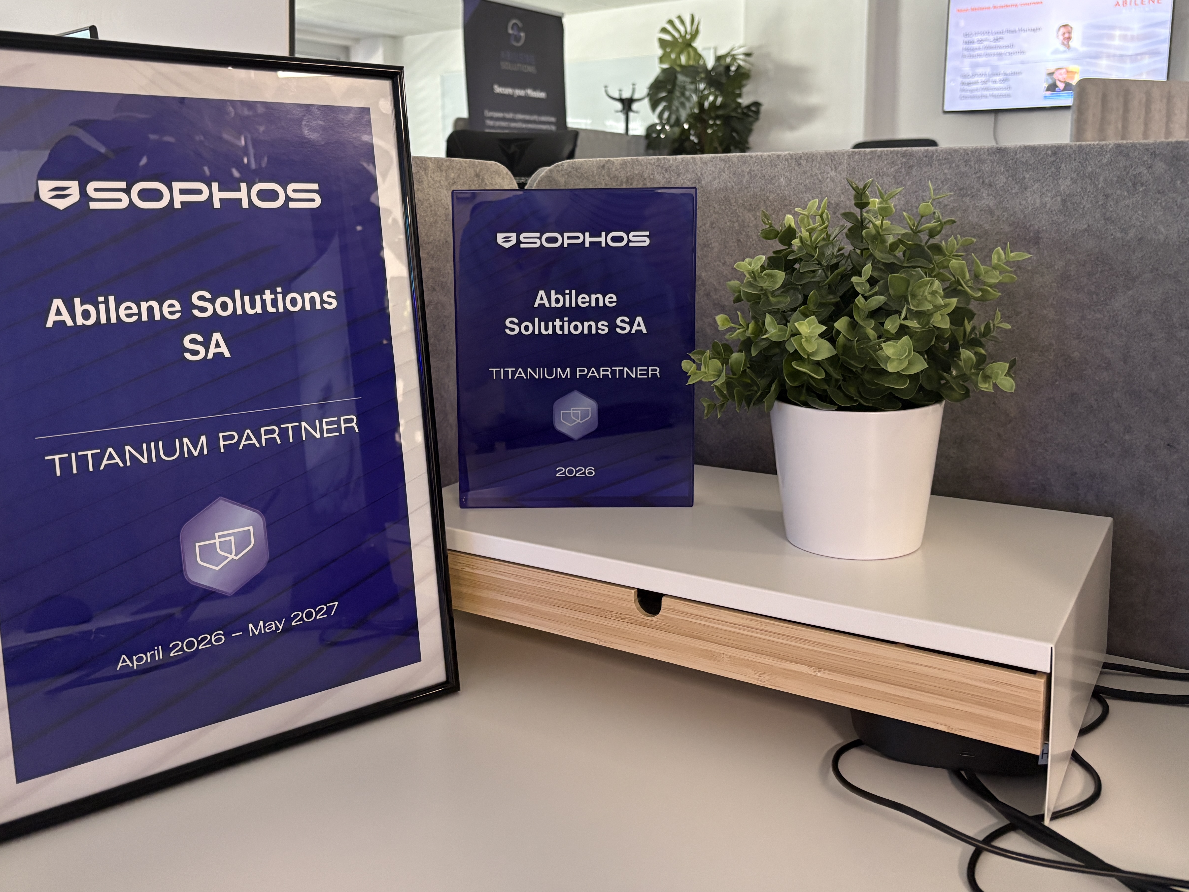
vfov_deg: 45.2
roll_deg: +0.3
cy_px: 367
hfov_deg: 58.3
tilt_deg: -7.9
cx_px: 556
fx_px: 1065
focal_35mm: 31
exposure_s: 1/50
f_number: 1.6
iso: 320
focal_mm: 5.96
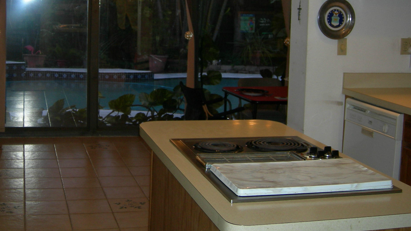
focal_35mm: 54
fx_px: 588
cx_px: 150
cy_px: 32
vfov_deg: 21.8
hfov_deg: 38.2
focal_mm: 7.5
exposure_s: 1/60.1
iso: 64
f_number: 2.7
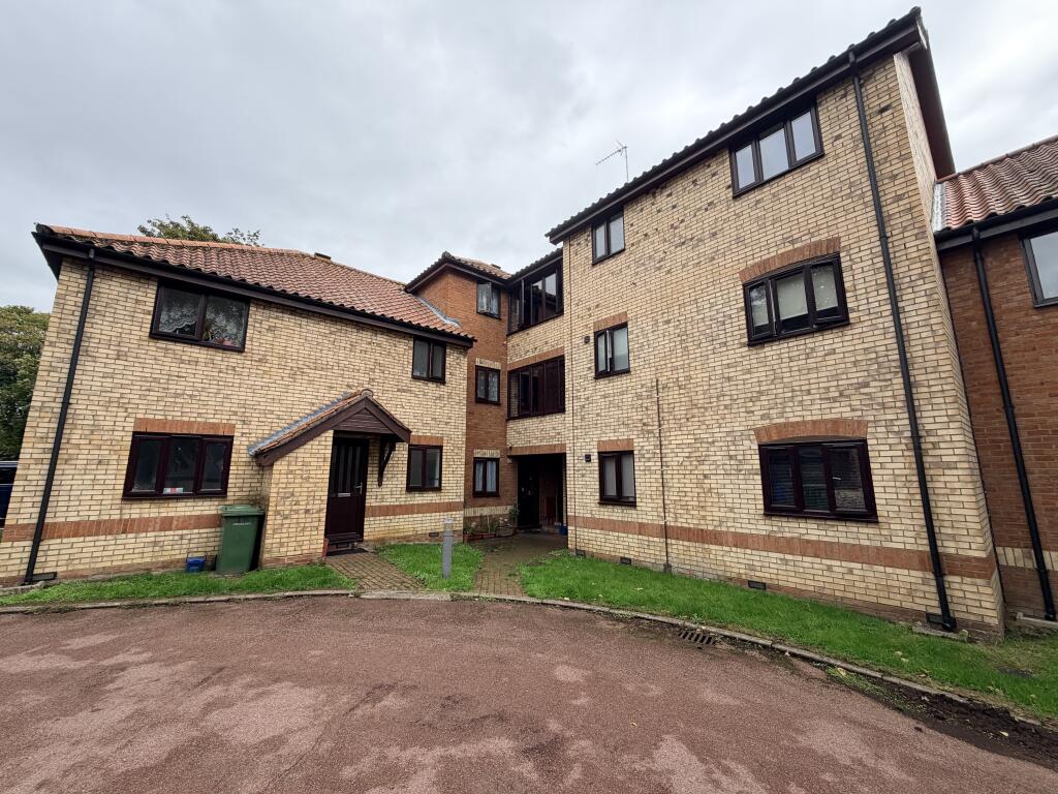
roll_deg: +0.0
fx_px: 428
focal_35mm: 14
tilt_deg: +11.3
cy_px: 397
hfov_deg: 102.1
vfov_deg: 85.7
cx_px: 529
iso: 40
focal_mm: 2.22
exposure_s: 1/679
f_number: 2.2
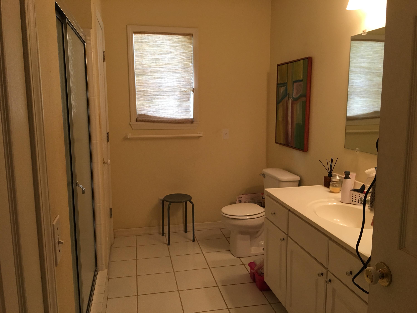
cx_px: 208
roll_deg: +0.6
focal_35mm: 29
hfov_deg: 61.7
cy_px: 156
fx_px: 349
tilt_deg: -7.0
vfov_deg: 48.2
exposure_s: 1/15
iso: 40
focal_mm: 4.15
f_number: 2.2
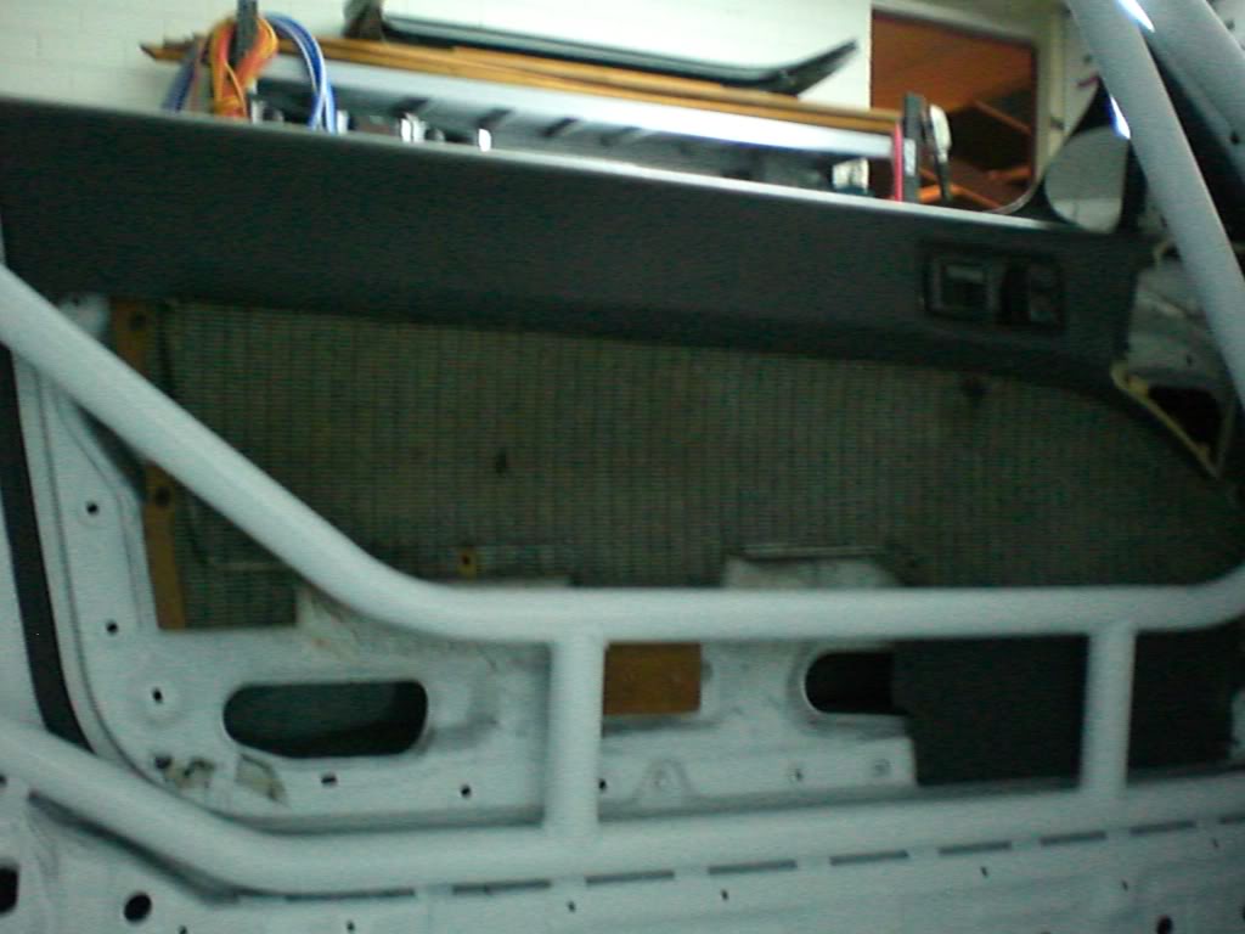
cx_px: 622
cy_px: 467
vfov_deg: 37.7
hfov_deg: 49.0
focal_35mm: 38
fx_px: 1367
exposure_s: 1/15
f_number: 3.1
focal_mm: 6.3
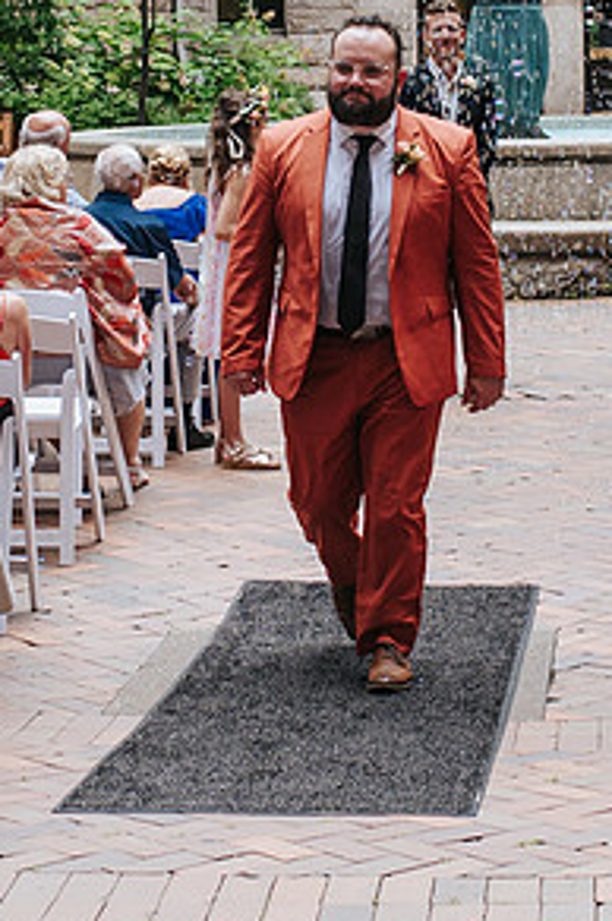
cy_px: 233
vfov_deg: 16.6
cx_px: 257
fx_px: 3144
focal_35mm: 123
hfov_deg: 11.1
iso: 800
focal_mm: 35
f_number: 4
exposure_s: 1/400
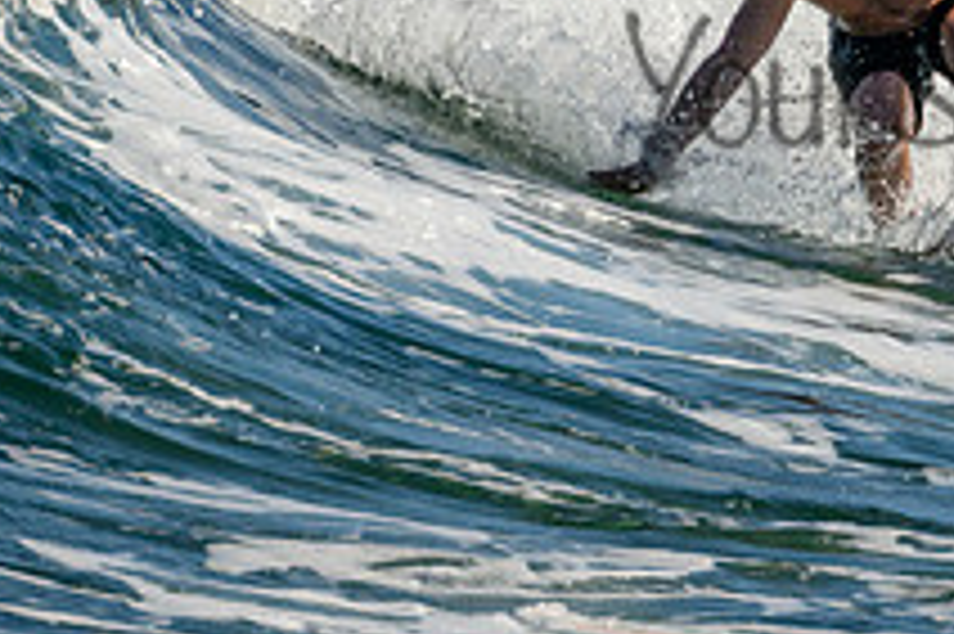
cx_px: 1089
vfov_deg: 0.6
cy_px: 43
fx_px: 58041
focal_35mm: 2192
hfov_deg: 0.9
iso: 500
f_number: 11
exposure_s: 1/2000
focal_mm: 800
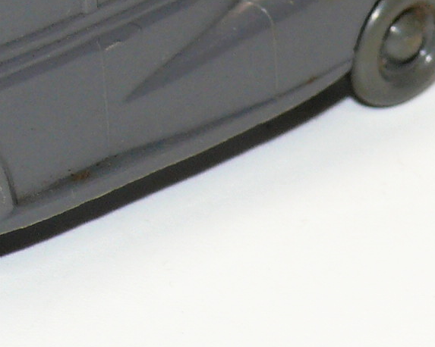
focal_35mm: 428
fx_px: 5508
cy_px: 45
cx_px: 12
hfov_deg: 4.5
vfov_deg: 3.6
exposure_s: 1/30
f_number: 4
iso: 100
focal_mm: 18.6
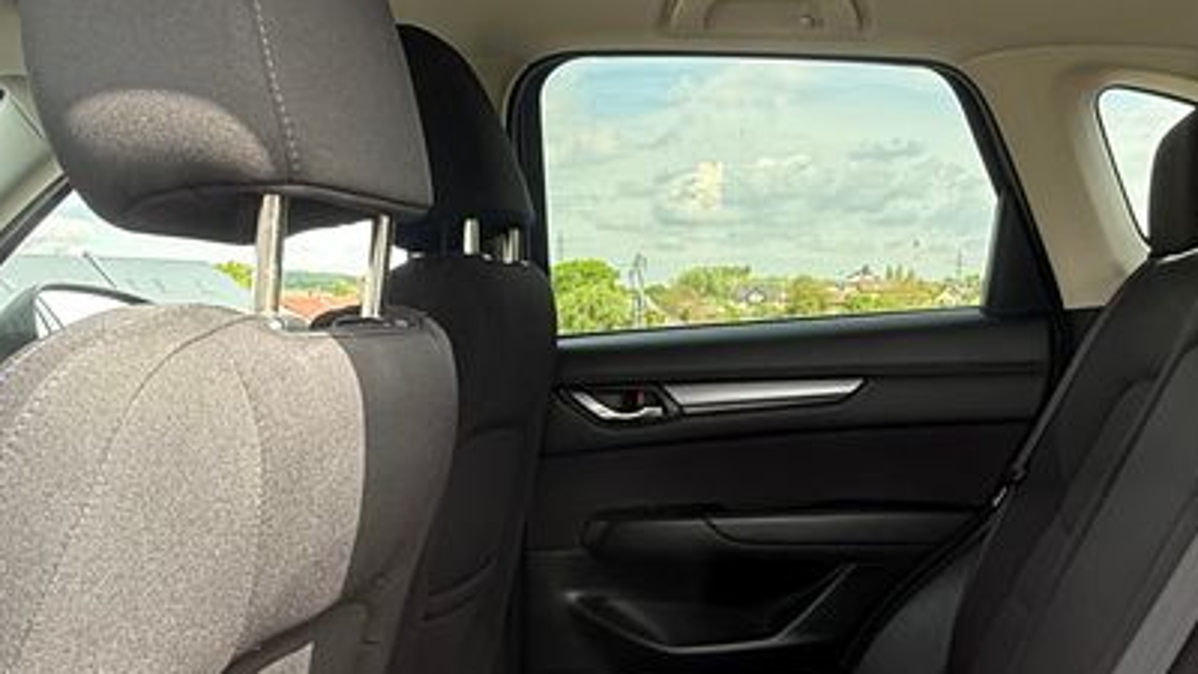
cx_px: 740
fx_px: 1239
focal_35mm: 39
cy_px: 689
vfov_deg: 28.4
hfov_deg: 51.1
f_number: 2.2
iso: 64
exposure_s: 1/112
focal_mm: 2.22
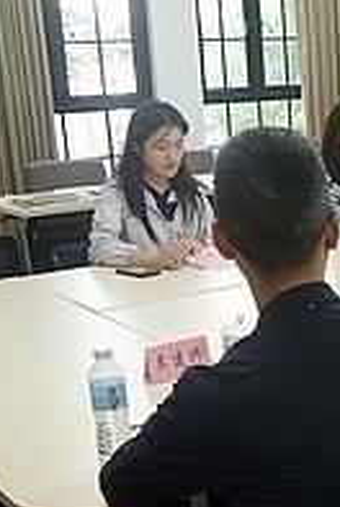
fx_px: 1030
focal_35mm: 73
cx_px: 497
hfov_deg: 17.1
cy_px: 342
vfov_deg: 27.5
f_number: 4
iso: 1600
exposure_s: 1/160
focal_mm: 24
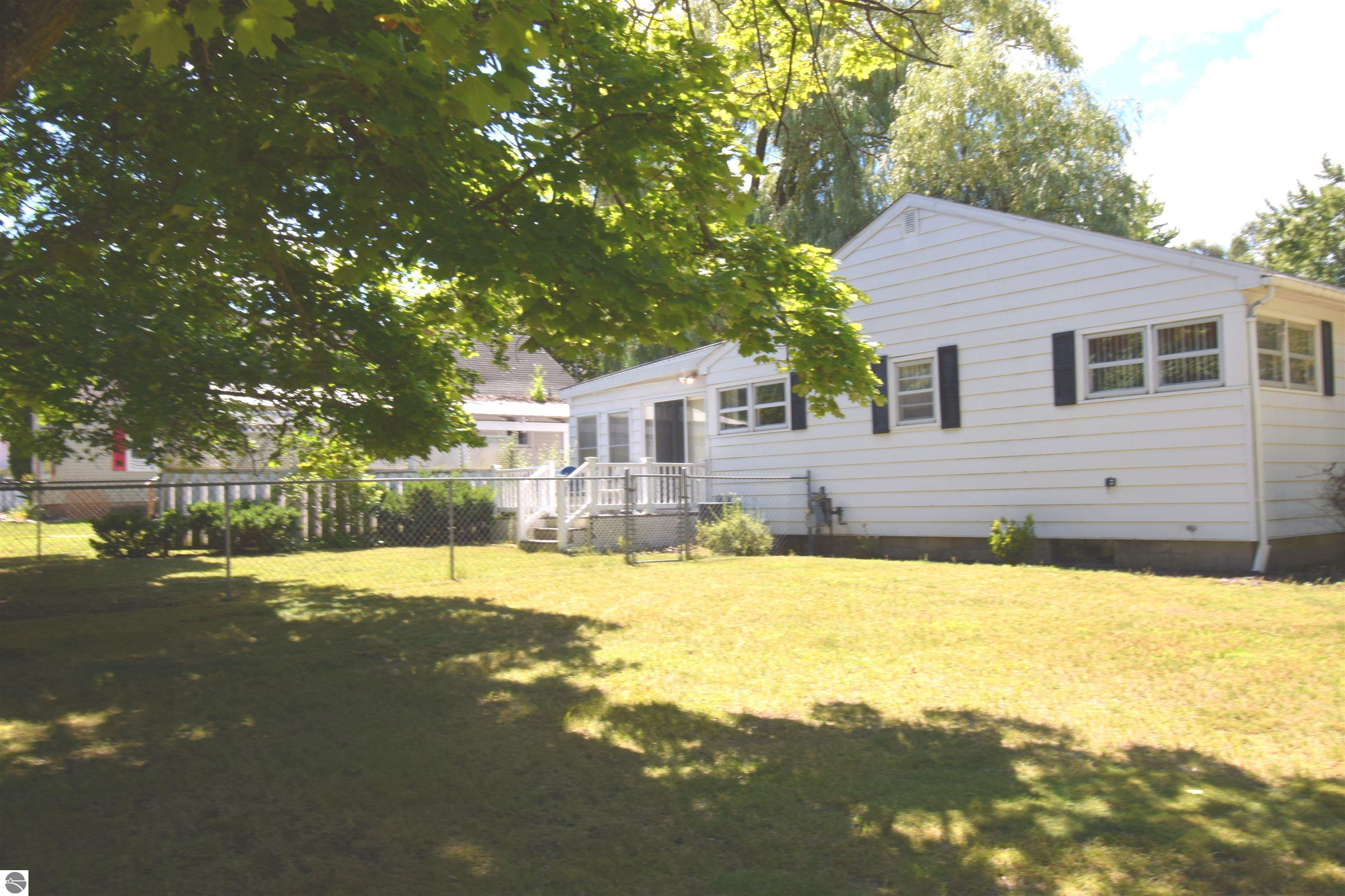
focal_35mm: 30
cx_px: 672
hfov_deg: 61.9
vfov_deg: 43.6
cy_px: 448
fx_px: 1121
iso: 100
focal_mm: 20
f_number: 22
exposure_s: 1/15
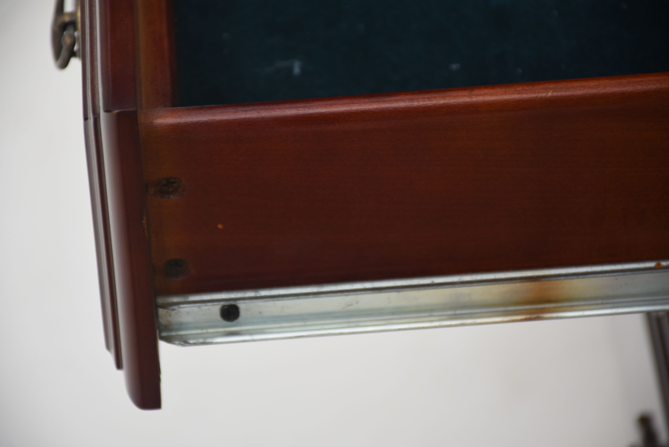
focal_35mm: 210
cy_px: 224
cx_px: 334
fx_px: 3905
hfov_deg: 9.8
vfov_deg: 6.6
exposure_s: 1/100
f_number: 6.3
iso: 200
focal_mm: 140
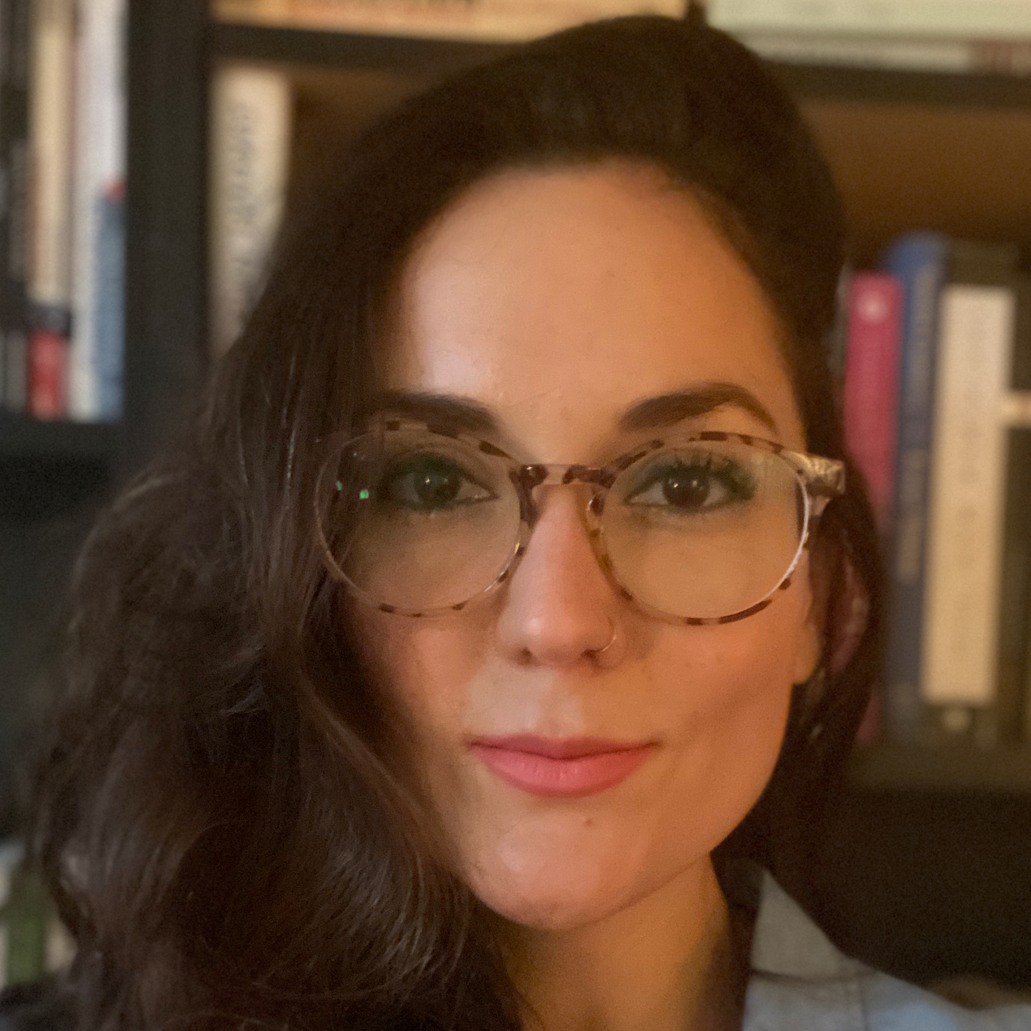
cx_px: 539
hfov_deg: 39.2
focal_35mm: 43
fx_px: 1449
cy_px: 751
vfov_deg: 38.3
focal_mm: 2.71
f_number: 2.2
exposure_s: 1/15
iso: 1250
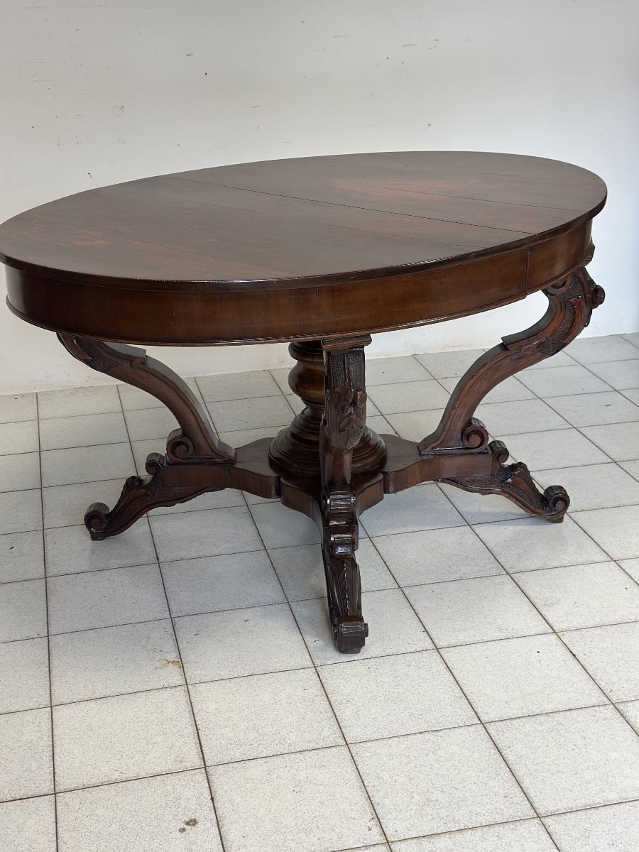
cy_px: 426
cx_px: 320
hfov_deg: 30.3
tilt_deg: -22.5
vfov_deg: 39.7
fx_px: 1181
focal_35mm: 48
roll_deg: +2.4
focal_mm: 6.86
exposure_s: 1/100
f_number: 1.78
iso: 100
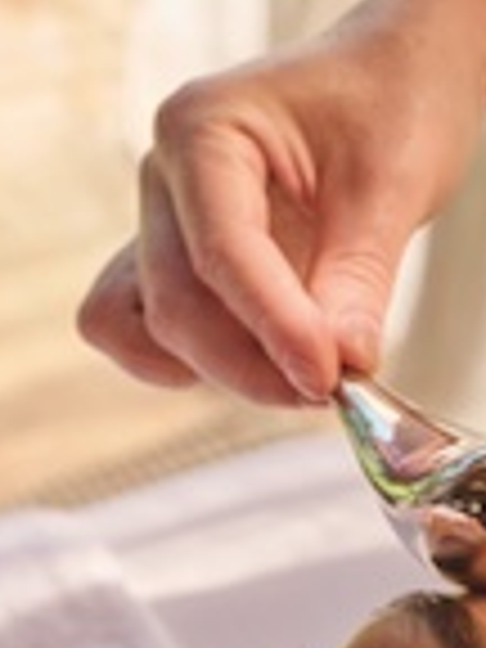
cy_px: 720
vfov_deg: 11.1
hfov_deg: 8.5
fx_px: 3276
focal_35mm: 175
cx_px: 320
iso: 800
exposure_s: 1/125
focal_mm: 52.9
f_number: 6.4
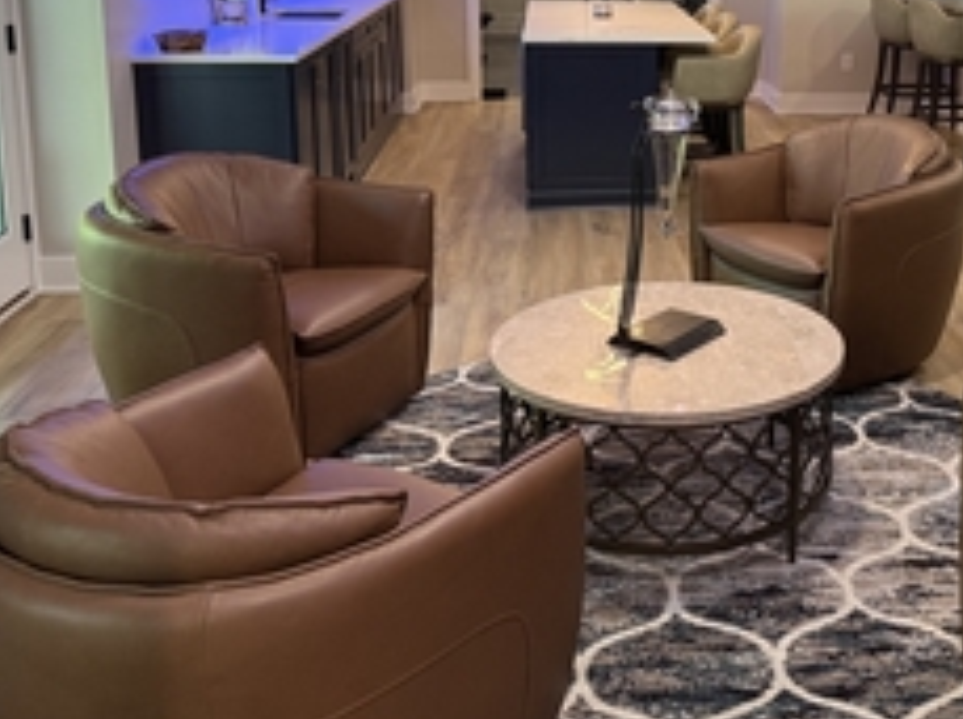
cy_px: 109
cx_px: 719
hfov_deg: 43.5
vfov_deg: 32.9
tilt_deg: -9.2
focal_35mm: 42
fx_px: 1167
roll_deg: -0.9
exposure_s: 1/41
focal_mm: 6.76
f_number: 1.78
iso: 160
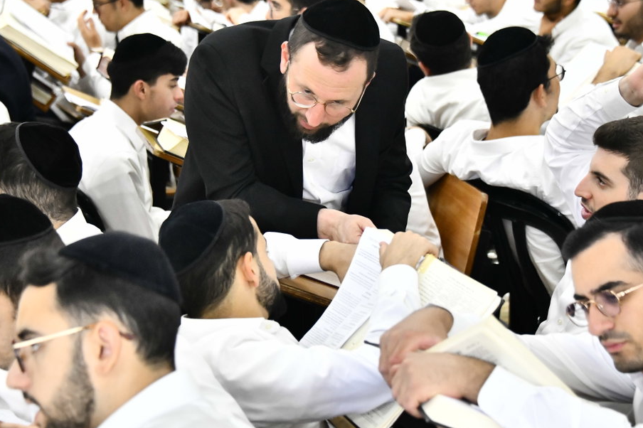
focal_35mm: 127
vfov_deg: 10.8
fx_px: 2267
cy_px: 162
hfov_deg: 16.1
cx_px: 308
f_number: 5.6
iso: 4000
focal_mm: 82
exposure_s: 1/200
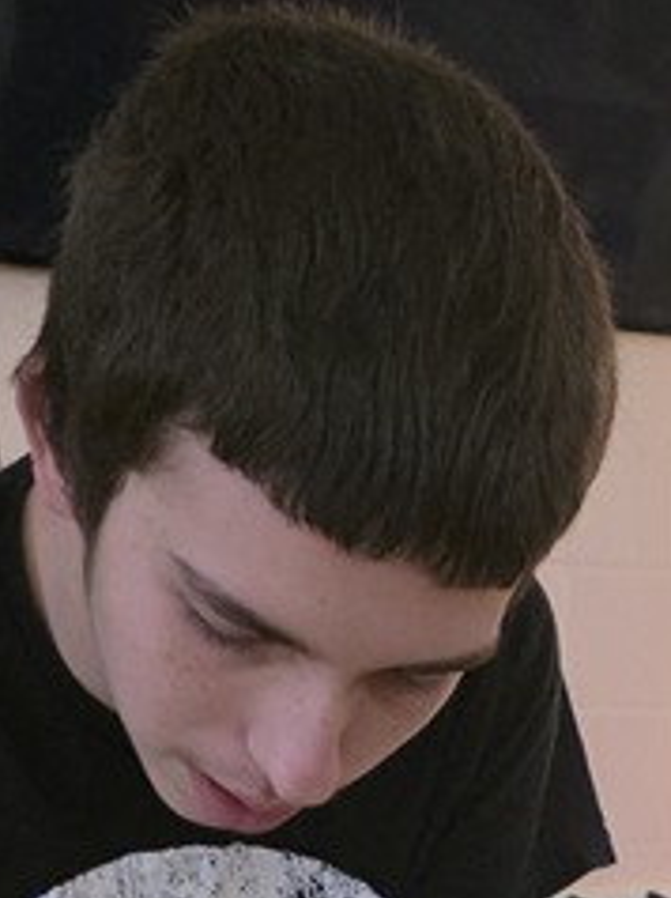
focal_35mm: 99
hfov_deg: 14.7
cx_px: 679
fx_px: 2563
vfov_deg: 17.2
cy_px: 1472
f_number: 1.7
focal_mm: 6.3
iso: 1250
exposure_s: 1/60
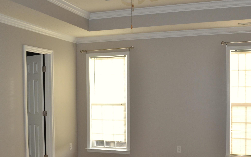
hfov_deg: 48.0
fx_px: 280
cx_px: 148
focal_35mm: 41
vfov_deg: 31.1
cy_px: 99
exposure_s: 1/200
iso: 800
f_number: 5
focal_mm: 18
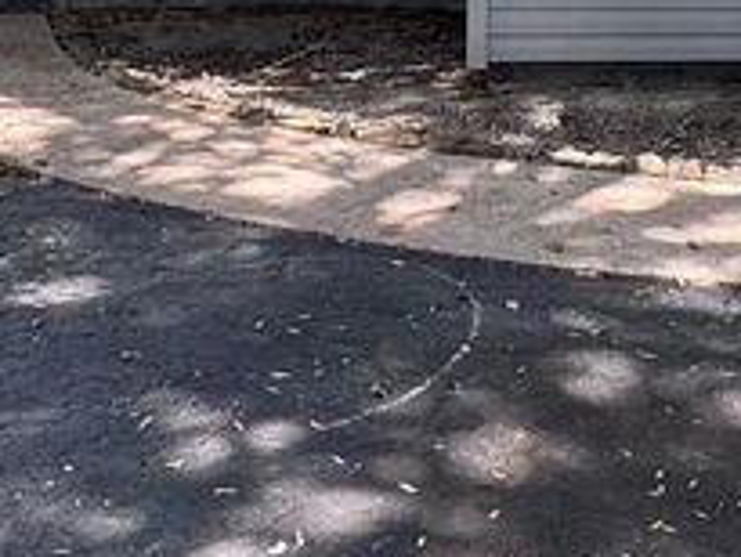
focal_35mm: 70
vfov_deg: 18.9
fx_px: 1499
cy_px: -242
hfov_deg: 27.7
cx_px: 455
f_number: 2.2
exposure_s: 1/174
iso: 40
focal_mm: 2.22
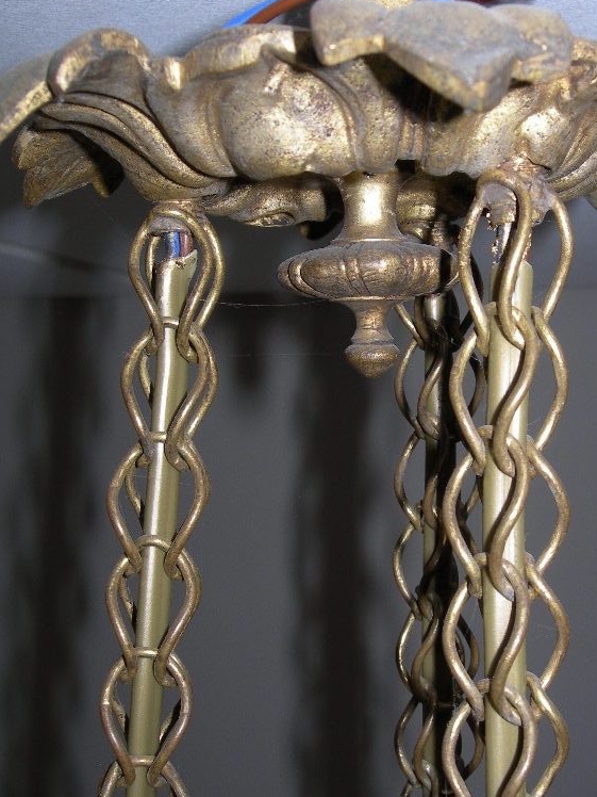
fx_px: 1196
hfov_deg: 28.0
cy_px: 394
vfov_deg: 36.8
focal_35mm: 52
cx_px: 356
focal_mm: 7.8
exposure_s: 1/60.1
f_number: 4.8
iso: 50
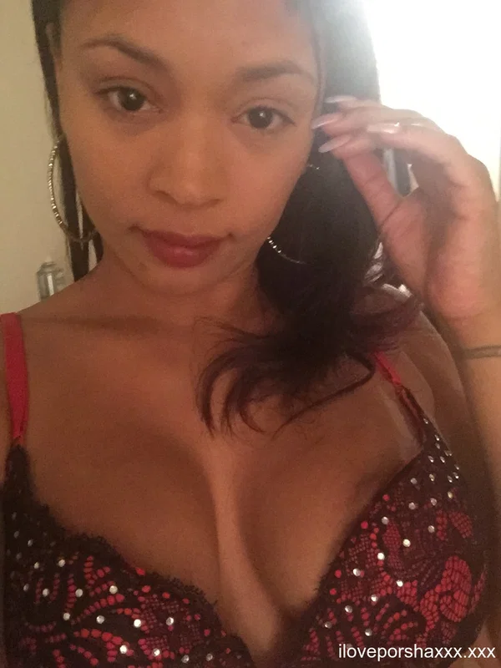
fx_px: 598
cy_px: 334
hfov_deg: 45.4
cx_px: 250
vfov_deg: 58.4
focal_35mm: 31
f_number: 2.2
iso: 640
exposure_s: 1/15
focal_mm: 2.65
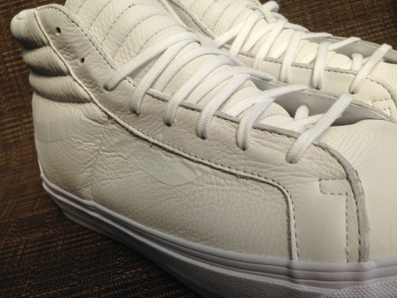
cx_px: 198
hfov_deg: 55.4
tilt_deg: -22.0
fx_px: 378
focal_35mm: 33
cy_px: 149
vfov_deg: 42.9
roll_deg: +14.2
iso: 50
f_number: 2.4
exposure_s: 1/919
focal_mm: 4.12
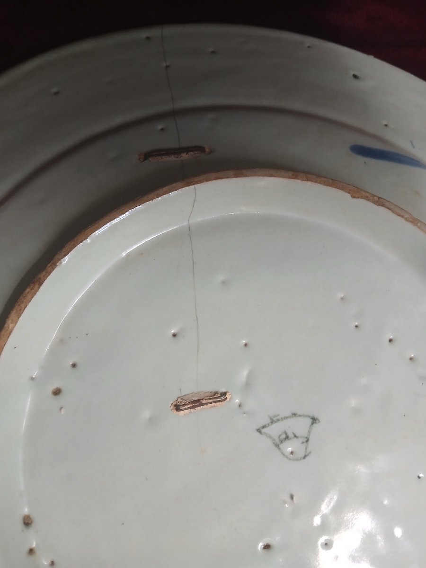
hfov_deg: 53.1
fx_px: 427
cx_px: 213
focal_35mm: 26
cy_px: 284
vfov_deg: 67.3
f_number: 1.8
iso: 320
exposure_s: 1/33.3
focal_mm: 3.98
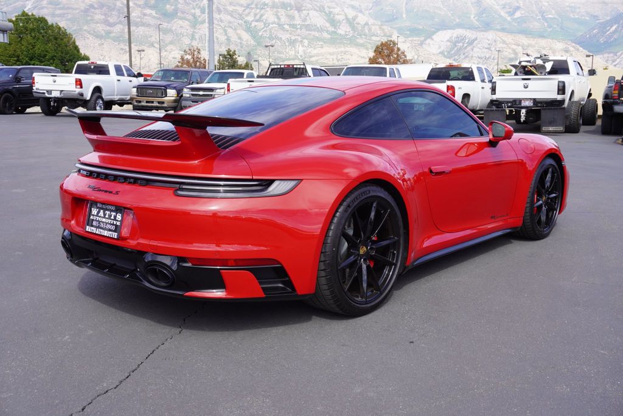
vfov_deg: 35.5
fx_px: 649
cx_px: 312
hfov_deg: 51.3
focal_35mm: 38
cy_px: 208
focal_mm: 25
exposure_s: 1/100
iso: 100
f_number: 8
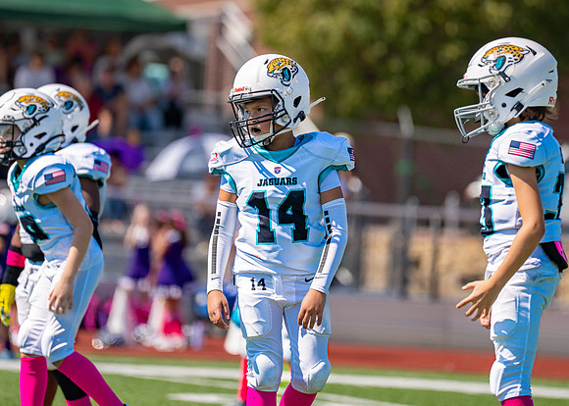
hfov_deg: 7.1
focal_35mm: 283
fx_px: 4574
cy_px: 144
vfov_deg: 5.1
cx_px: 283
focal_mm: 200
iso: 100
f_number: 2.8
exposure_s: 1/2000
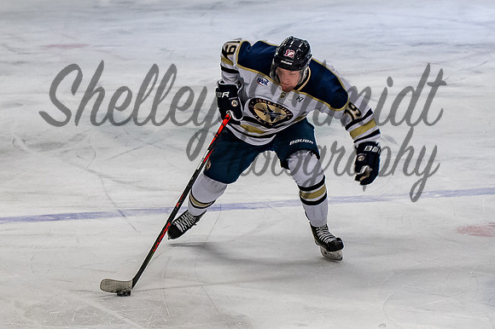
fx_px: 3036
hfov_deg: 9.3
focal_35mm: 221
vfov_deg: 6.2
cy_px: 137
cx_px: 293
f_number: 3.2
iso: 1100
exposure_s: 1/800
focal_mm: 70
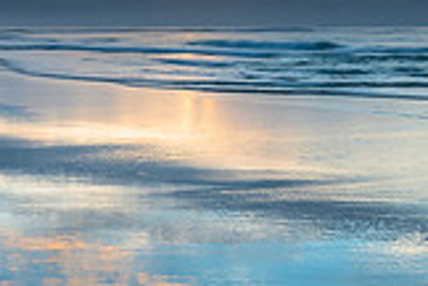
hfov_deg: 23.3
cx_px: 145
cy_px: 41
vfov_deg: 15.6
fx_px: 1034
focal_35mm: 87
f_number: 8
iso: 31
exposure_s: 1/1.25
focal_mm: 24
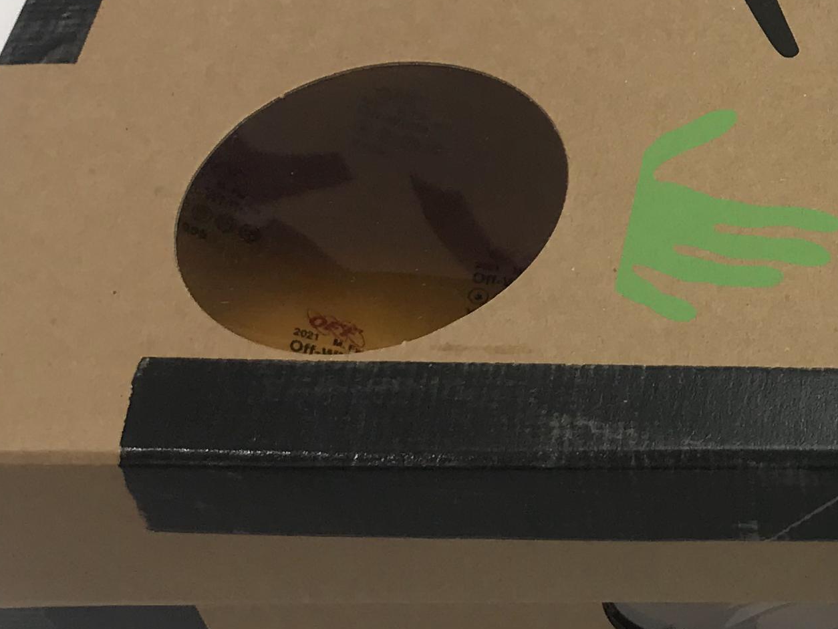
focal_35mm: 90
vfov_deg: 16.3
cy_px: 114
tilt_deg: -47.0
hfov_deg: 20.1
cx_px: 1073
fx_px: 2179
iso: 20
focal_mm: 3.99
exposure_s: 1/210
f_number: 1.8
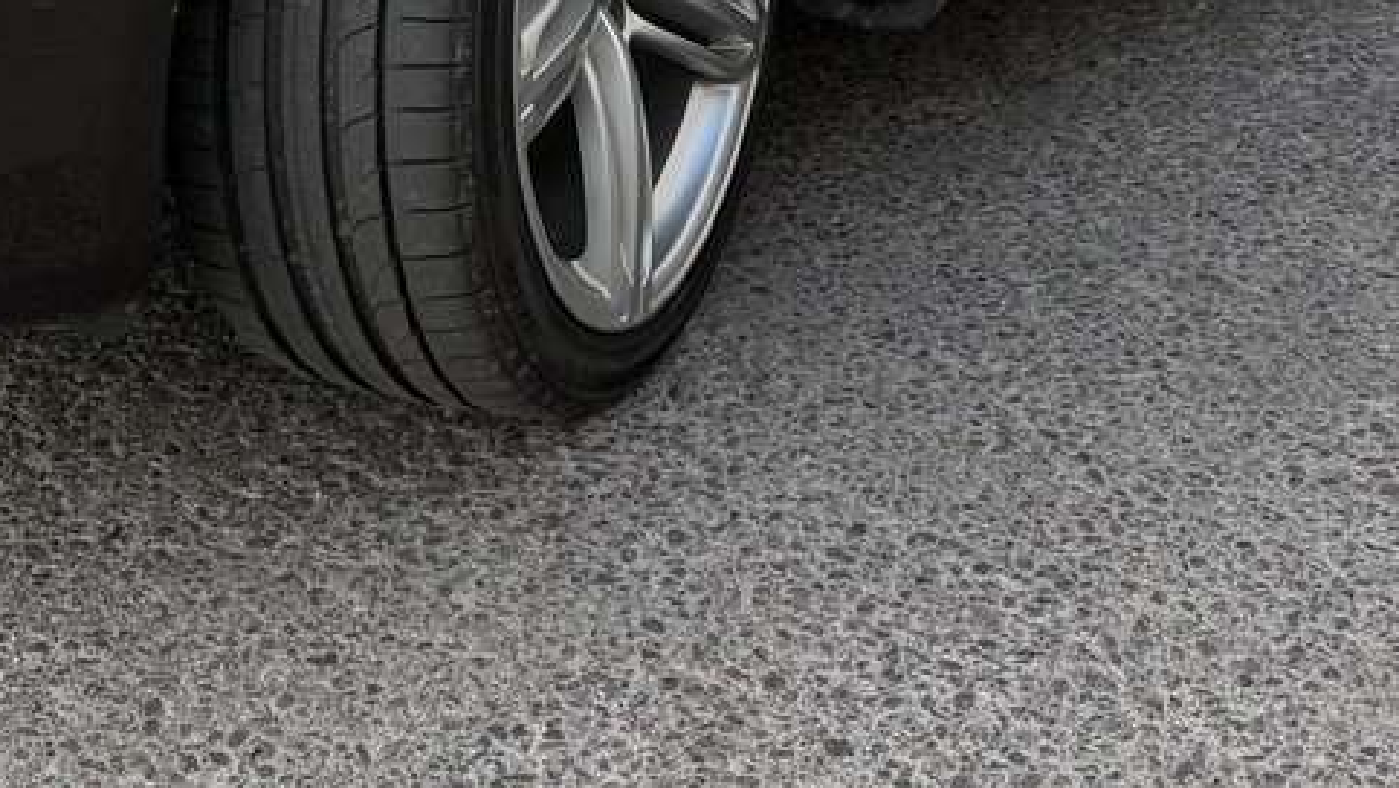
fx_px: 2894
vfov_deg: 13.6
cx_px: 611
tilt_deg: -9.4
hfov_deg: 27.2
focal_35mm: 78
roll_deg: +2.8
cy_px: -718
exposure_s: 1/193
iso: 100
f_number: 1.78
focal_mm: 6.76
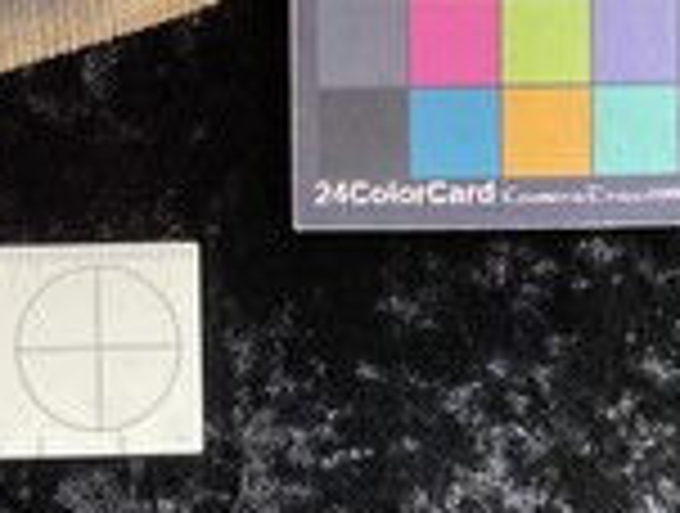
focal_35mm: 67
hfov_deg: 27.3
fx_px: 1319
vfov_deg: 21.4
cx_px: 9
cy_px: 16
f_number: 1.8
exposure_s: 1/60
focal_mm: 3
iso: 200
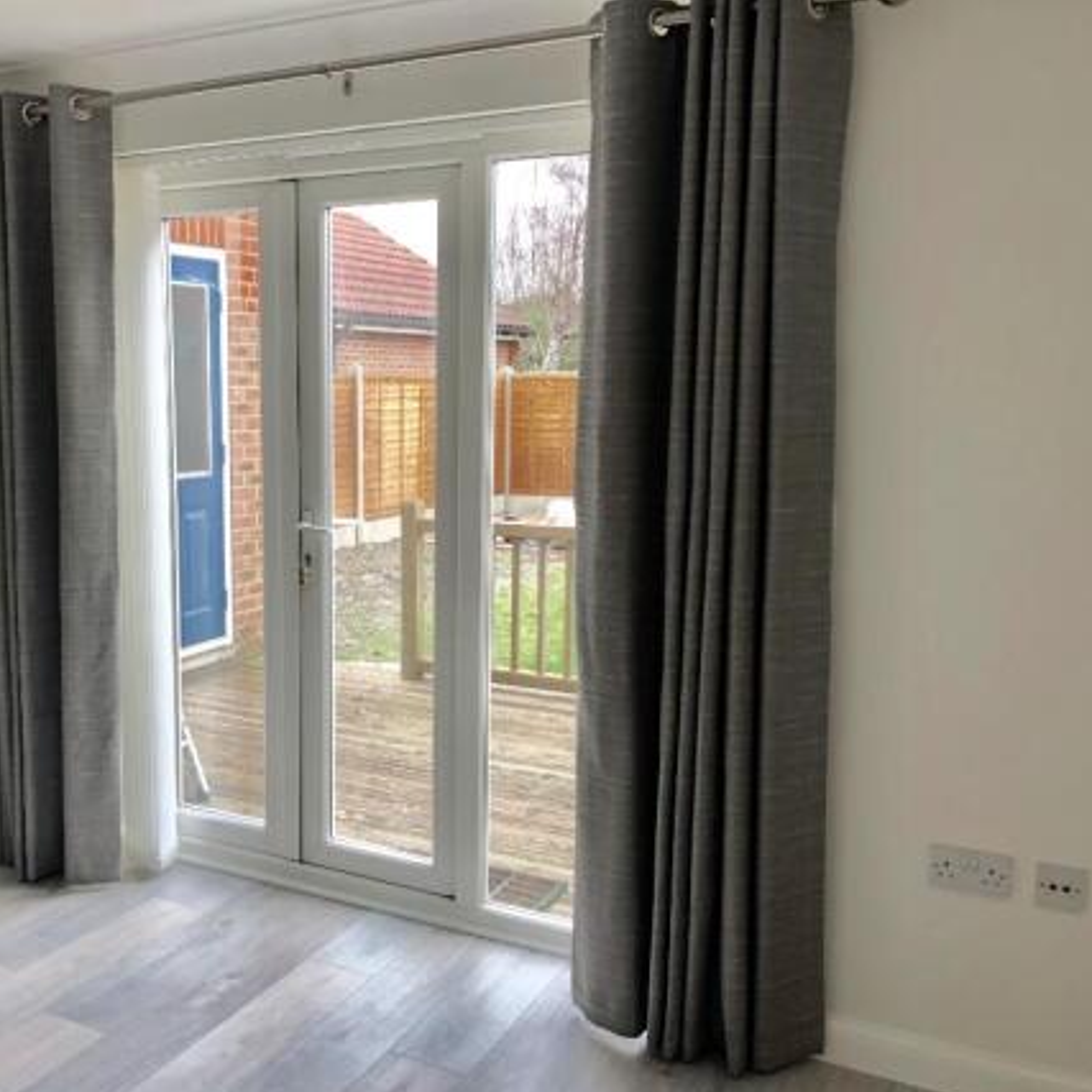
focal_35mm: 35
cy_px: 556
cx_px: 375
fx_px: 1249
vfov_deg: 47.2
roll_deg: -0.2
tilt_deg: -8.3
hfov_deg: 46.6
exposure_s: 1/100
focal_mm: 3.99
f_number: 1.8
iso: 125
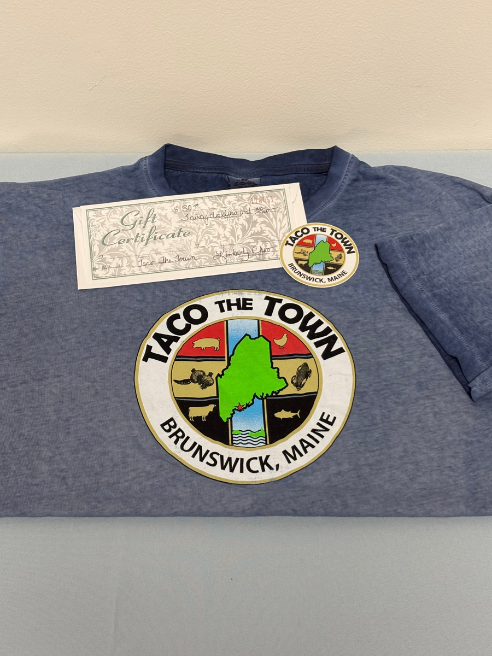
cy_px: 328
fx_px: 985
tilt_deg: -54.6
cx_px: 246
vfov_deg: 36.8
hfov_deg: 28.0
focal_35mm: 52
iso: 125
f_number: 1.6
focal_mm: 5.96
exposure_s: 1/60
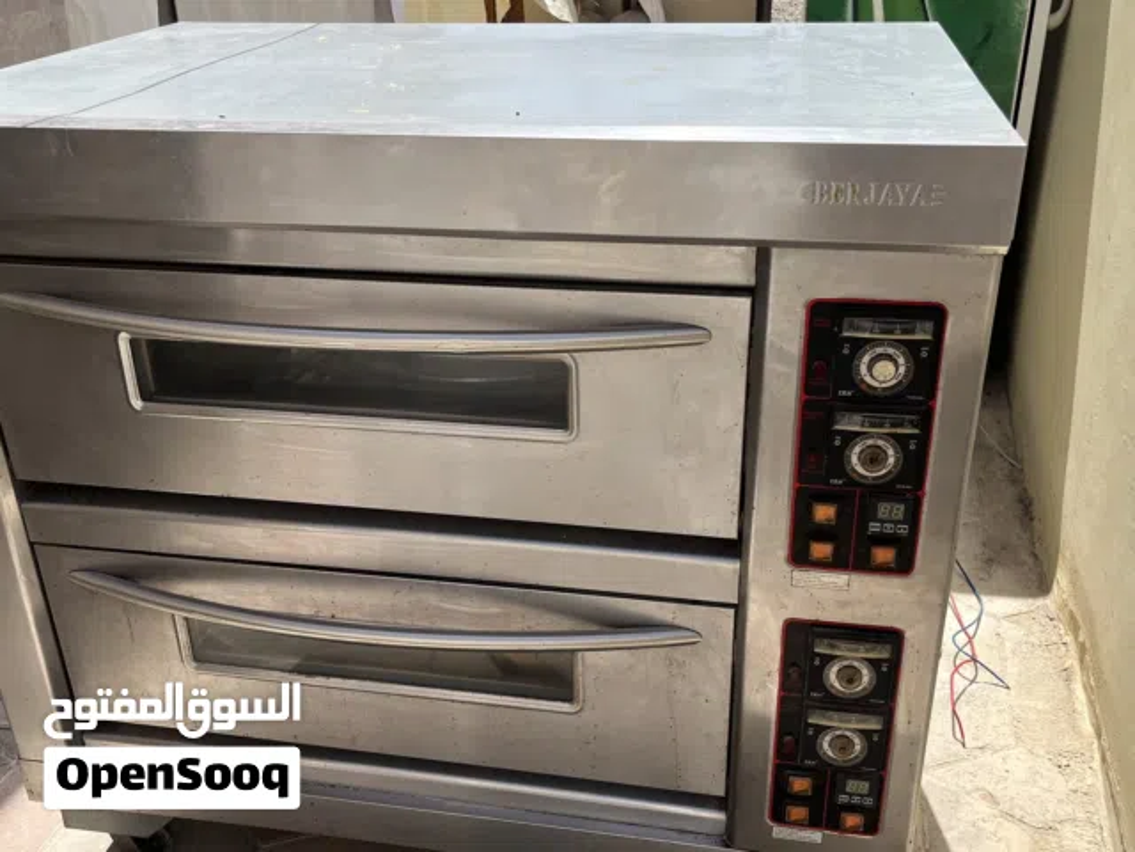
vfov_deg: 53.1
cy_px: 426
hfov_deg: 67.3
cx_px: 568
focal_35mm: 26
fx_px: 852
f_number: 1.6
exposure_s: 1/2463
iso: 50
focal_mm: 5.1
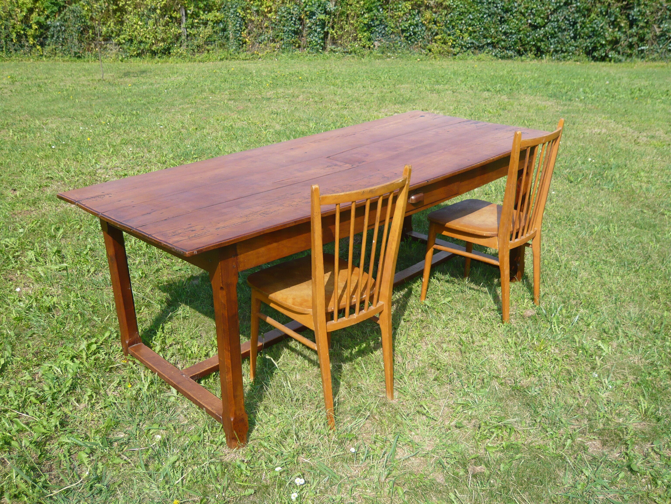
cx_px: 336
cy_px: 252
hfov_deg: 54.0
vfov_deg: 41.8
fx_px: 659
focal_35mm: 34
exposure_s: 1/800
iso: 100
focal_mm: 5.5
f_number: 3.1
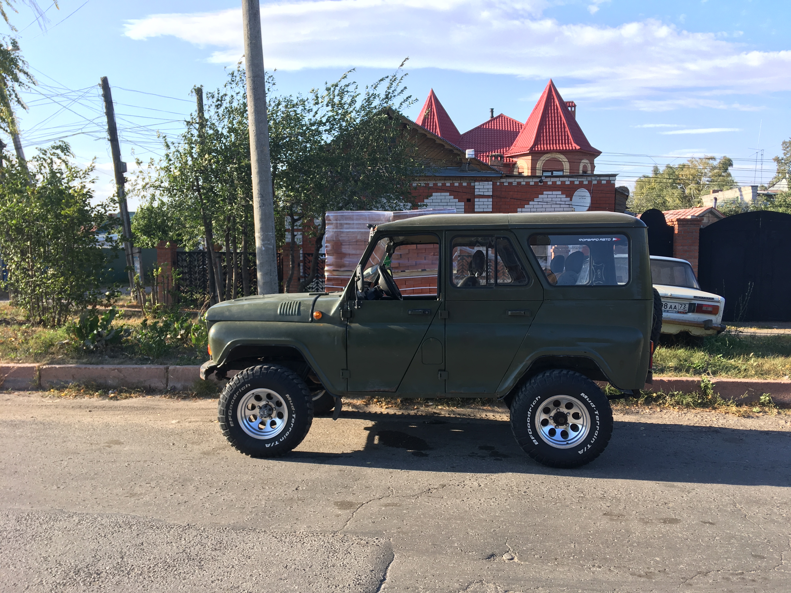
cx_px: 396
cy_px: 296
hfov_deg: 61.7
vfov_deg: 48.2
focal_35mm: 29
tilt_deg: -5.7
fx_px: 663
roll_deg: +0.5
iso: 25
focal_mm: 4.15
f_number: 2.2
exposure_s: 1/371
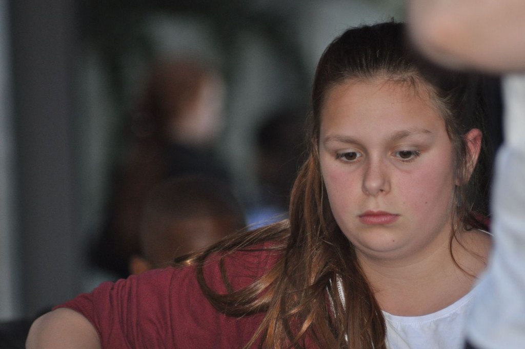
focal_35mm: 450
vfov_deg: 3.0
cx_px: 262
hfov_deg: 4.6
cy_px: 174
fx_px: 6554
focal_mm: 300
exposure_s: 1/60
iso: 800
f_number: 5.6
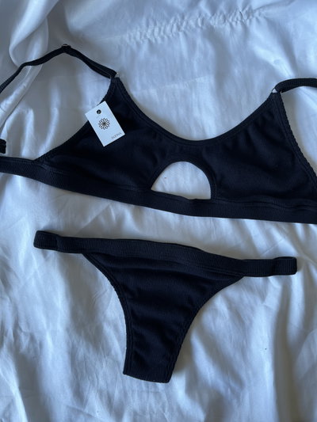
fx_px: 317
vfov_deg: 67.3
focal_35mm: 26
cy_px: 211
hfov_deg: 53.1
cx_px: 158
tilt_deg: -84.8
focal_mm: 5.1
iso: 125
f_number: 1.6
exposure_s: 1/121
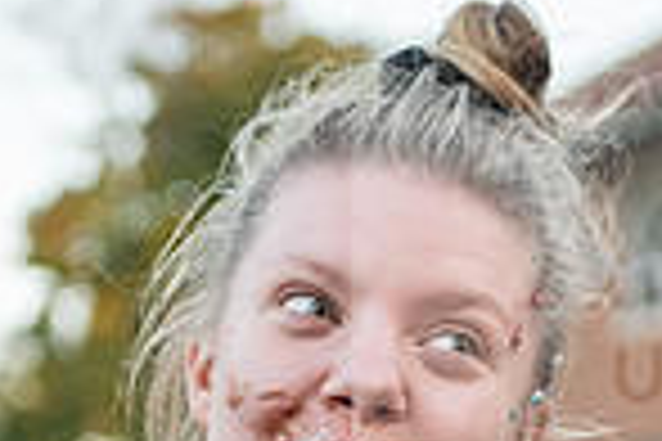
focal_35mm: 237
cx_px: 216
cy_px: 655
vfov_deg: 5.7
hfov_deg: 8.7
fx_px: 4358
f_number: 3.2
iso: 800
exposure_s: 1/400
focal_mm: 60
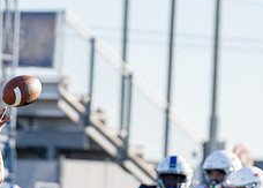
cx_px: -30
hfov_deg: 3.7
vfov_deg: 2.6
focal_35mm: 549
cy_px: 220
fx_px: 4102
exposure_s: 1/2000
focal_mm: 108
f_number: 2.8
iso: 160
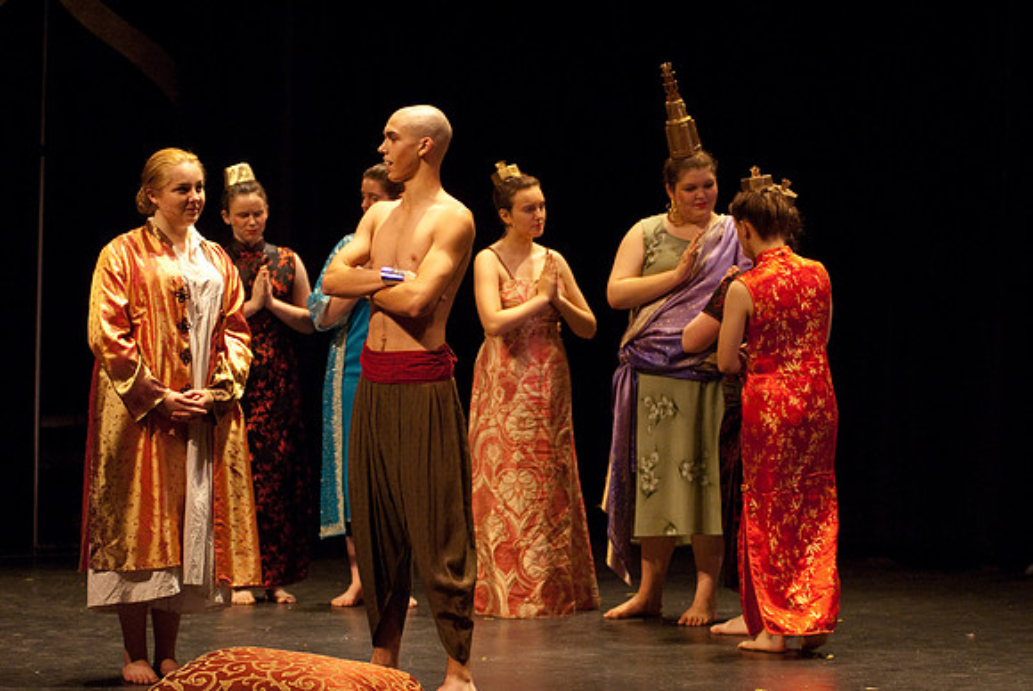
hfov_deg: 17.0
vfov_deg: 11.4
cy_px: 346
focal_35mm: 120
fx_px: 3447
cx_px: 516
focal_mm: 80
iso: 1000
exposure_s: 1/160
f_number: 2.8
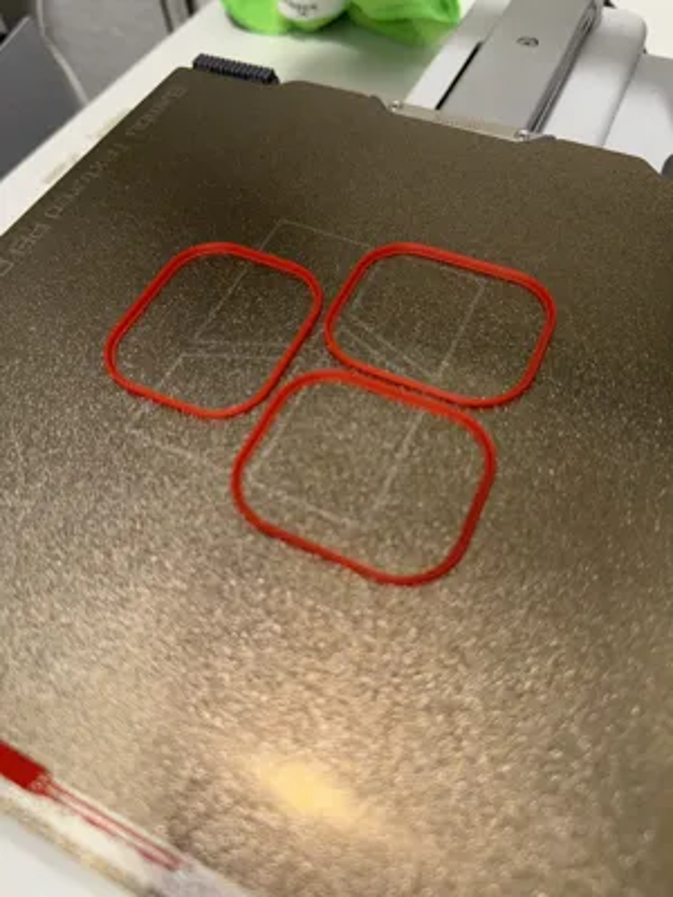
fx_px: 622
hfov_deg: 56.8
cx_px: 336
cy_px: 448
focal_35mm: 24
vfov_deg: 71.6
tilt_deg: -56.9
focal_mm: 6.76
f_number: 1.78
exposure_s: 1/95
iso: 50
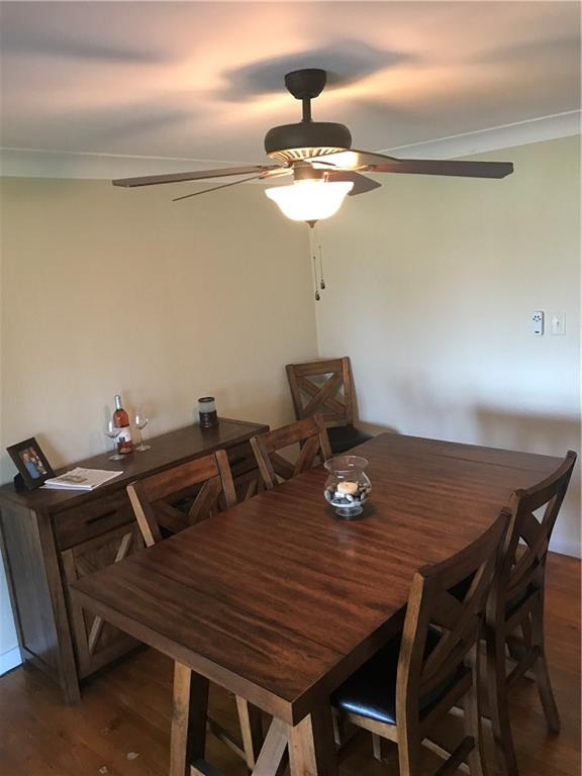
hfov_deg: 49.7
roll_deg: +5.2
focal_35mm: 28
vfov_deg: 63.4
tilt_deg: -10.6
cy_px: 388
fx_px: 628
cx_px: 291
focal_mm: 3.99
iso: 50
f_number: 1.8
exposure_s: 1/15
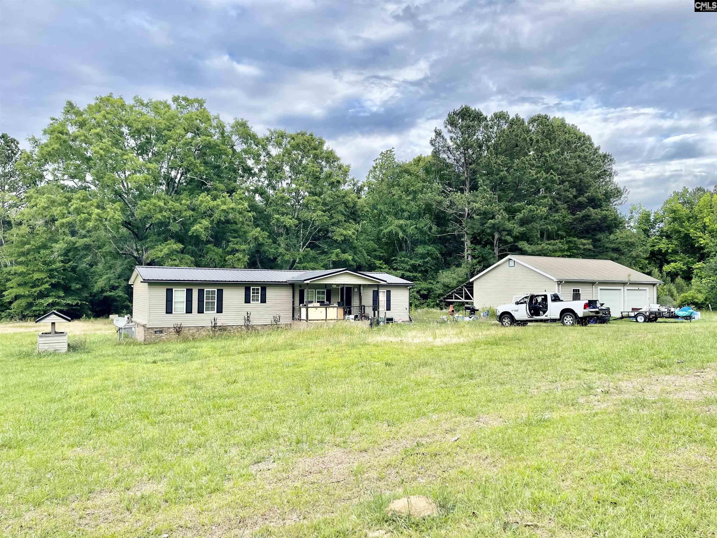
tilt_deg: +2.2
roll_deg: +0.1
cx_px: 358
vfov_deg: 53.1
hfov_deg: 67.3
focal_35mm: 26
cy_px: 269
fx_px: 539
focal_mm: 5.1
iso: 32
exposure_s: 1/755
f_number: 1.6
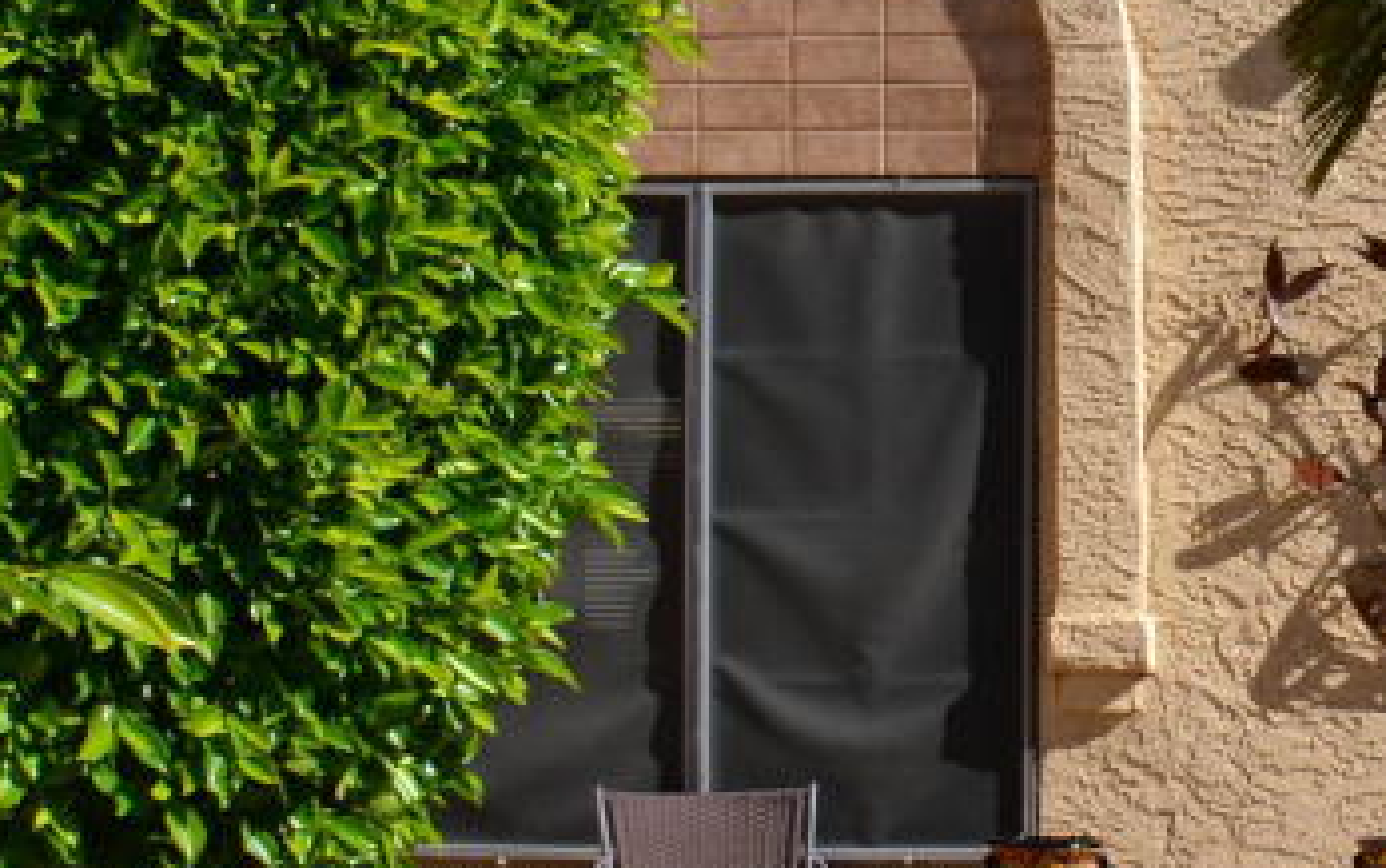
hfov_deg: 21.6
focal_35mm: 91
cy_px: 577
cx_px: 1509
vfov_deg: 14.4
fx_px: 3440
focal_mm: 18
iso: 400
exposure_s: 1/500
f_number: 11
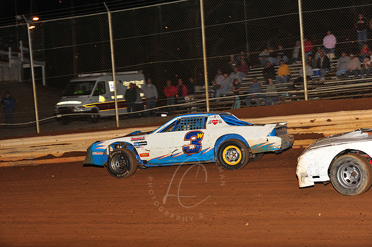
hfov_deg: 22.2
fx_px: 950
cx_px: 186
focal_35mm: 92
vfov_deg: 14.8
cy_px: 124
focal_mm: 92
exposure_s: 1/320
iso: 800
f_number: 6.3
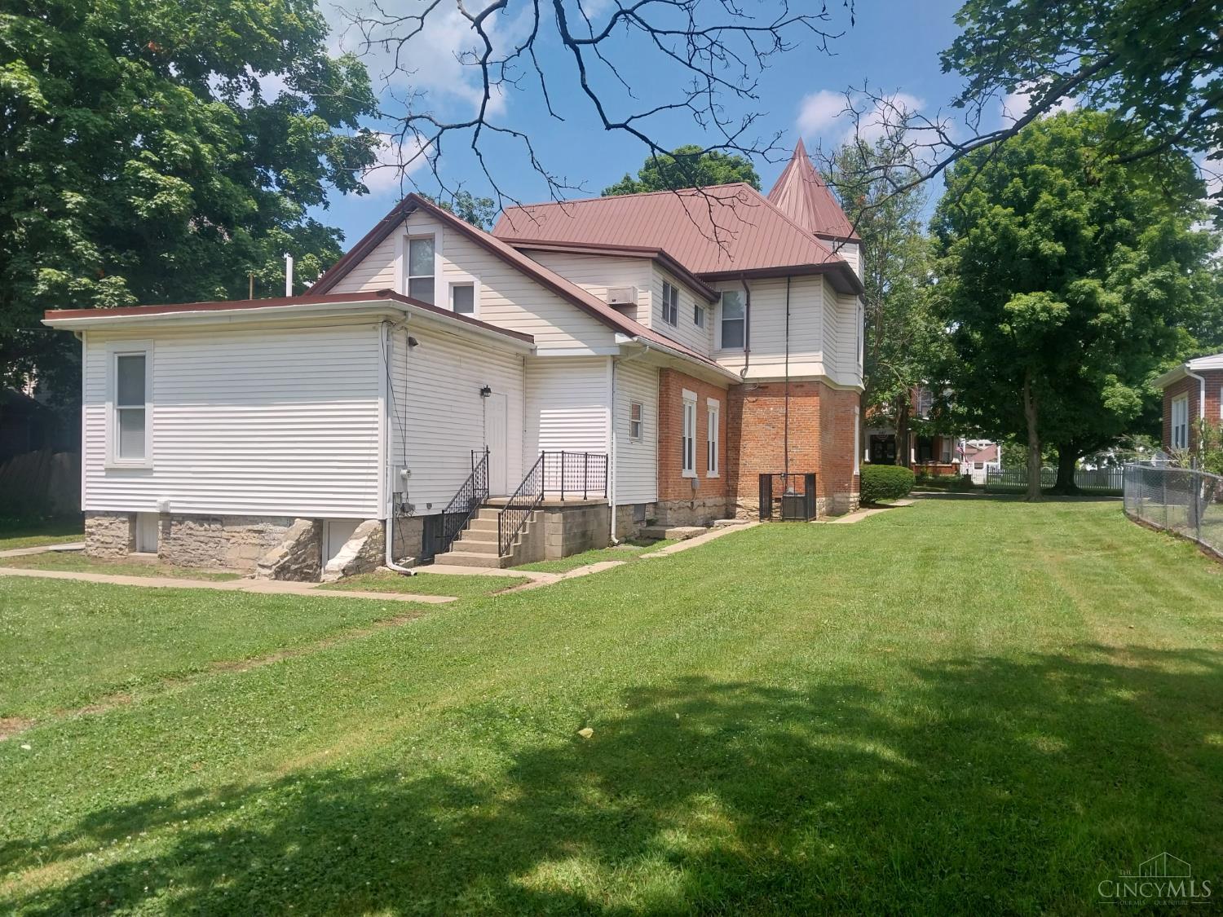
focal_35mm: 26
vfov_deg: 53.1
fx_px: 919
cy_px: 458
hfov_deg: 67.3
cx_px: 612
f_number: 1.8
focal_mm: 4
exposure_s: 1/656
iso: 20
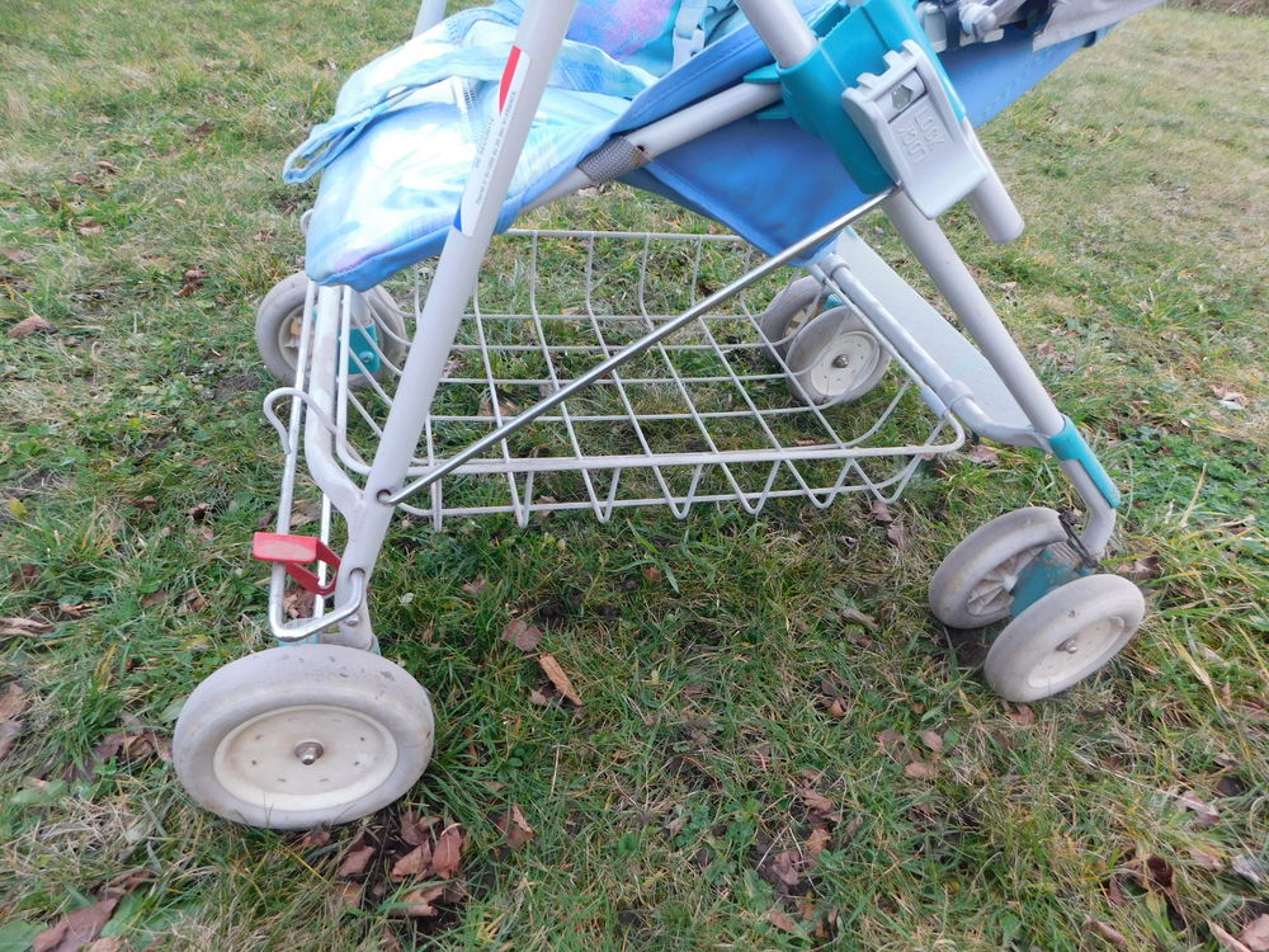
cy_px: 476
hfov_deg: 73.9
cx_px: 634
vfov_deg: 58.9
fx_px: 843
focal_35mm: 23
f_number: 3
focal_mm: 4
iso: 200
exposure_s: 1/30
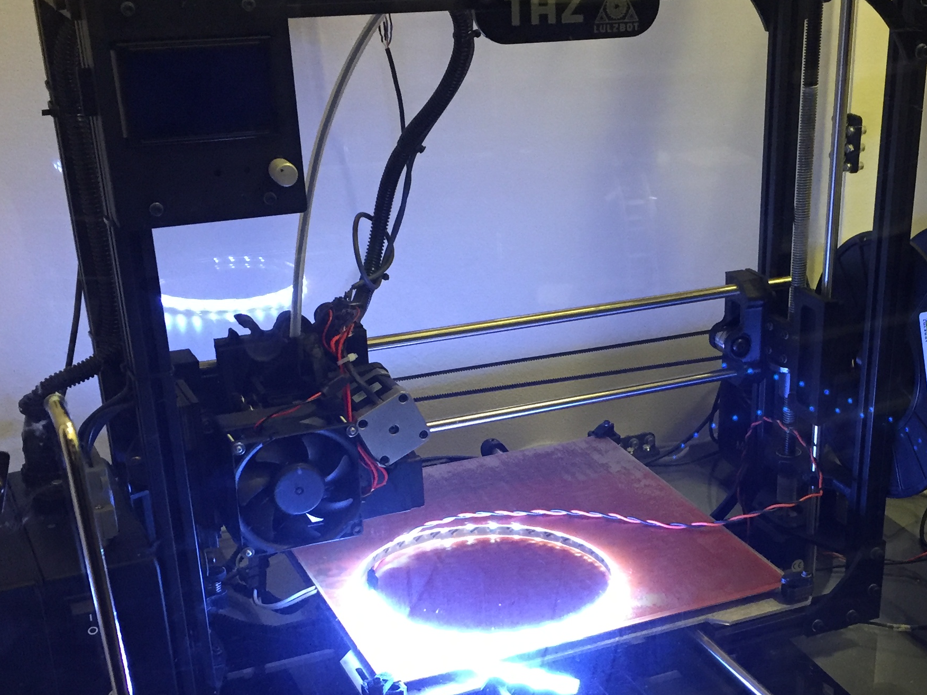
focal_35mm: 54
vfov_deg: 26.6
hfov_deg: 35.1
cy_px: 536
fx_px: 1446
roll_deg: -1.7
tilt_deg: -27.2
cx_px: 648
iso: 160
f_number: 2.2
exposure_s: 1/30
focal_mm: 4.15
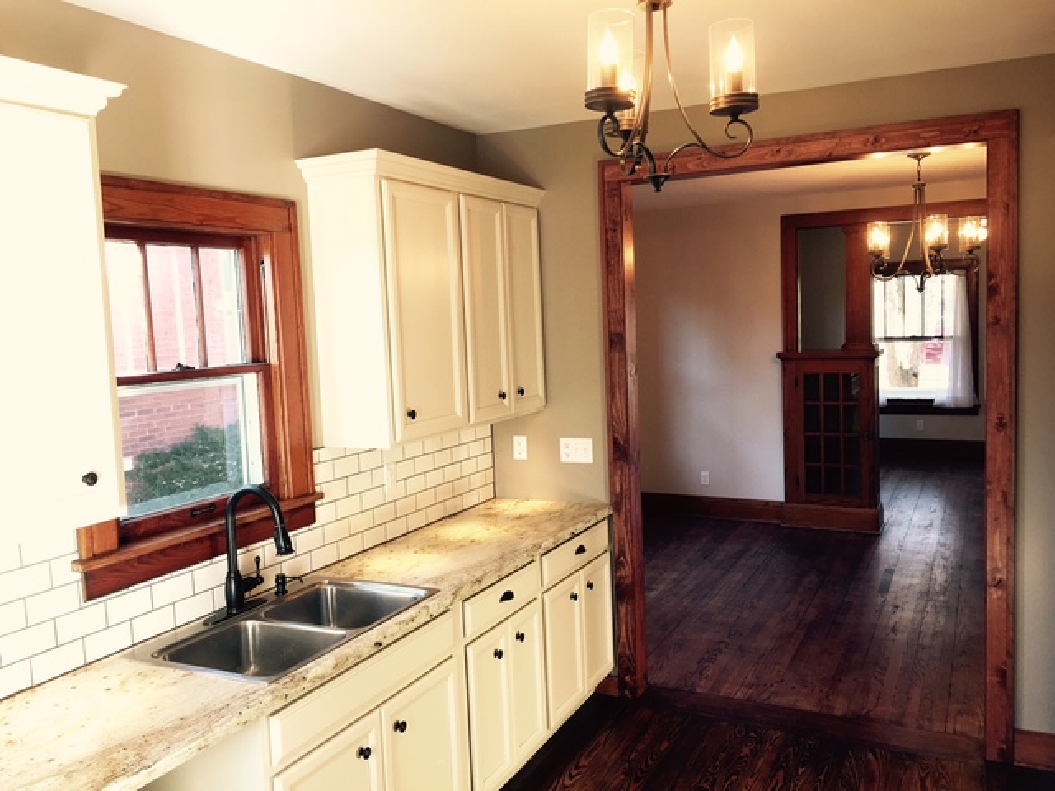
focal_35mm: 29
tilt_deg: -6.4
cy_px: 396
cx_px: 528
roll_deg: +2.0
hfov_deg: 61.7
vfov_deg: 48.2
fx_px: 884
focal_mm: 4.15
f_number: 2.2
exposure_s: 1/40
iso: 32
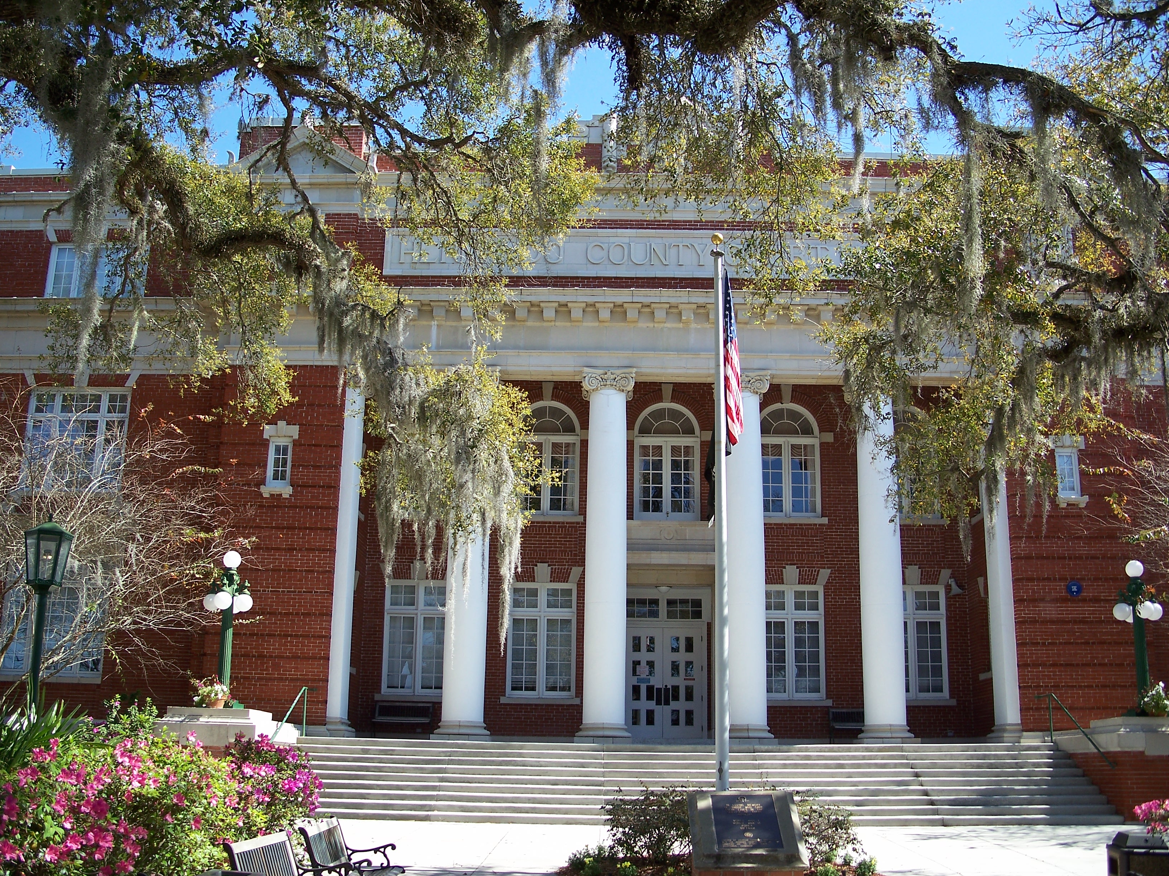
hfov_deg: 50.1
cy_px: 438
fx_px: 1250
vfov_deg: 38.7
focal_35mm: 37
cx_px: 584
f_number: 2.8
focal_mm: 7.8
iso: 64
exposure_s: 1/400
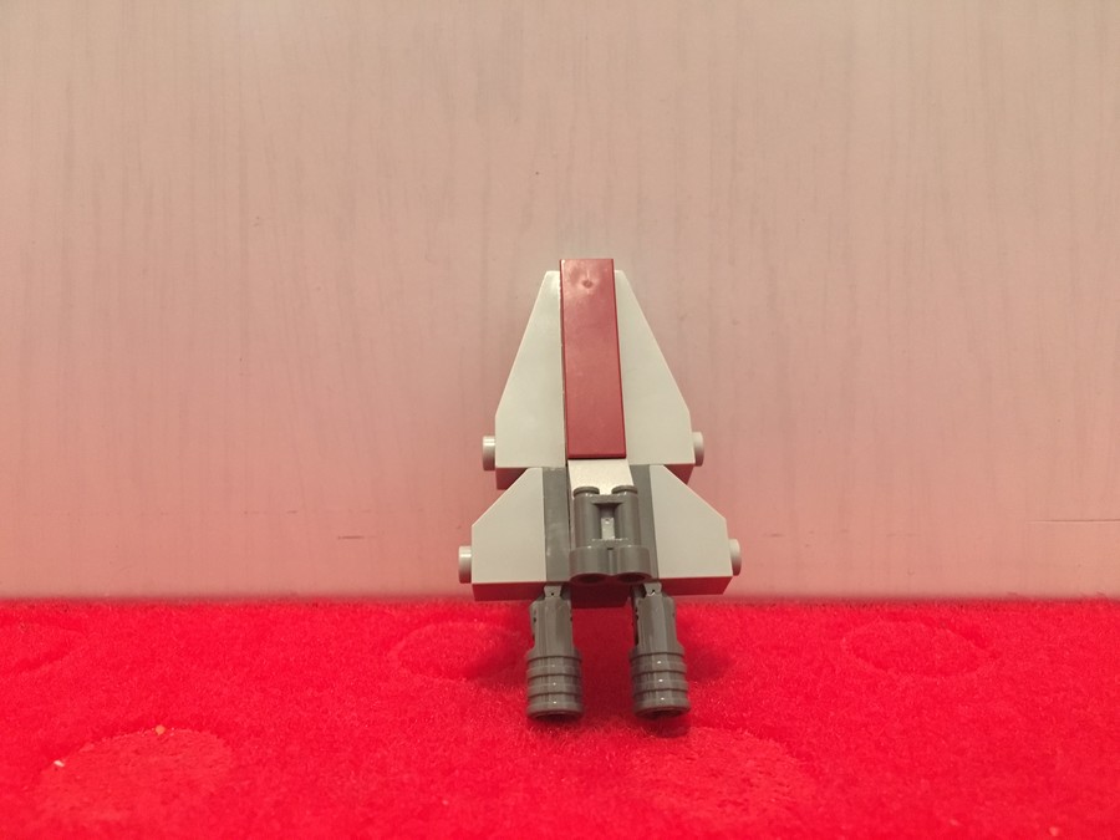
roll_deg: -0.2
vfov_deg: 48.2
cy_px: 420
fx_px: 938
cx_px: 560
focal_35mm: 29
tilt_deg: -7.3
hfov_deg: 61.7
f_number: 2.2
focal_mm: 4.15
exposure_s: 1/17
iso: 640
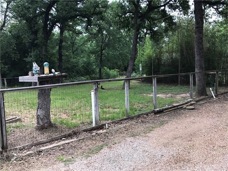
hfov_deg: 63.4
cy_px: 86
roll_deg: -0.1
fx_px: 184
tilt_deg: -5.3
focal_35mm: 28
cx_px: 114
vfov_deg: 49.7
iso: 20
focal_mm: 3.99
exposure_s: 1/532
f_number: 1.8
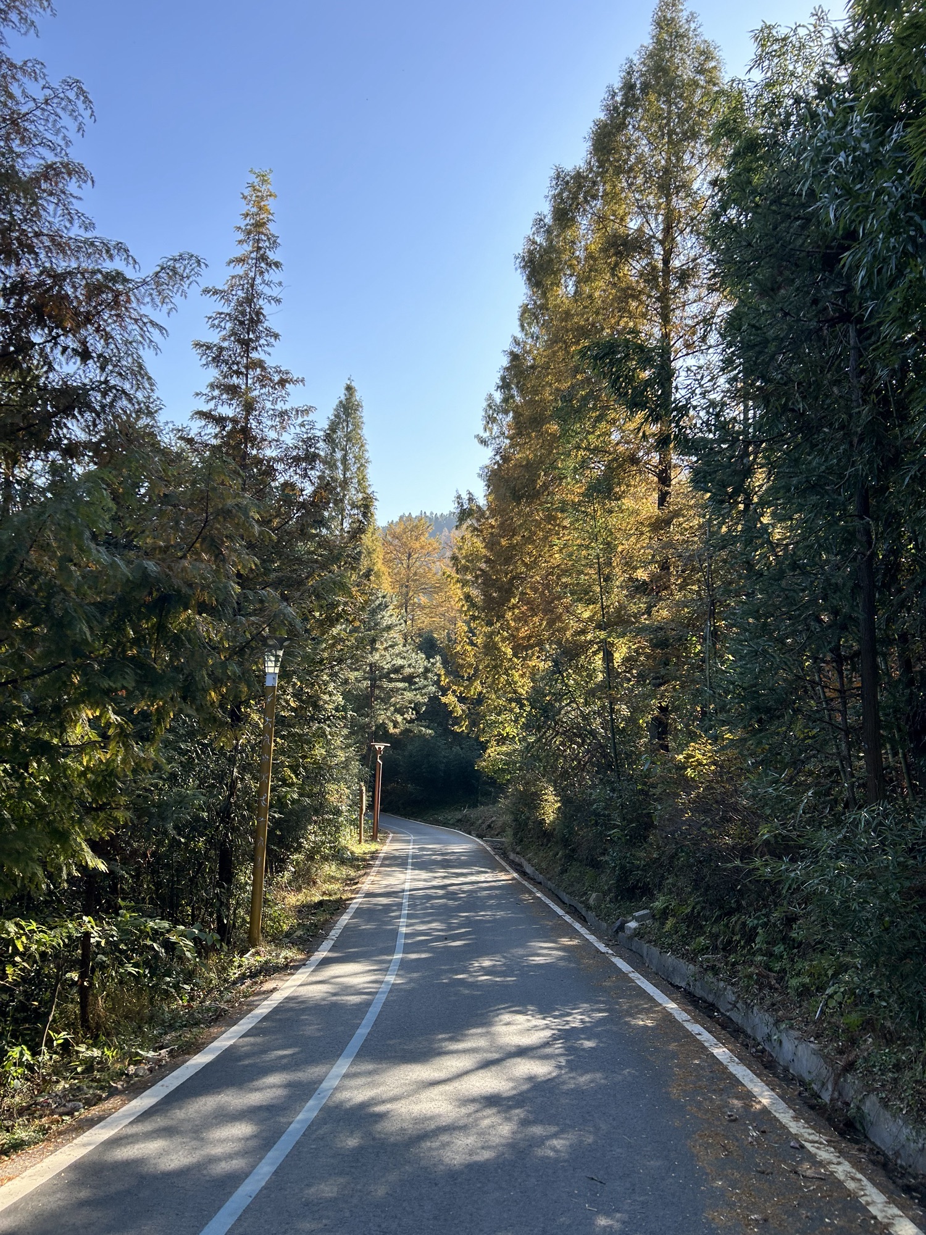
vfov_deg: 67.3
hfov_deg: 53.1
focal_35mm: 26
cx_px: 463
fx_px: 927
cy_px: 618
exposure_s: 1/909
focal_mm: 5.7
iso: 50
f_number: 1.5
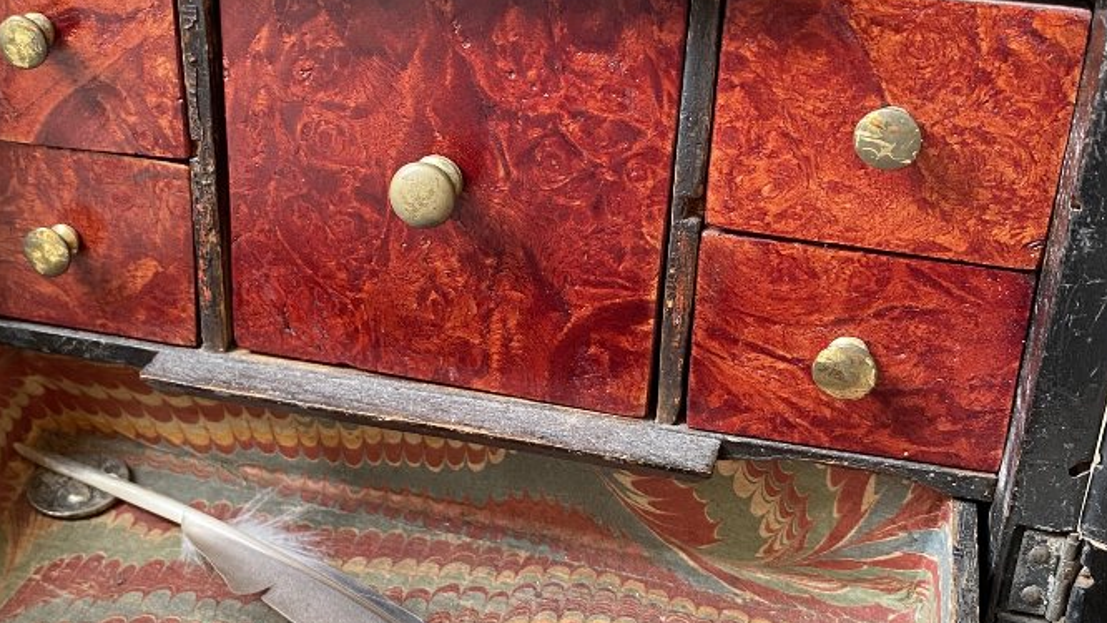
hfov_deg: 40.3
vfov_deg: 23.5
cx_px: 412
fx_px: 1497
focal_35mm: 51
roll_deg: +0.7
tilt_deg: -25.0
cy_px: 314
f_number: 1.8
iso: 160
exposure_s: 1/60
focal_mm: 4.25
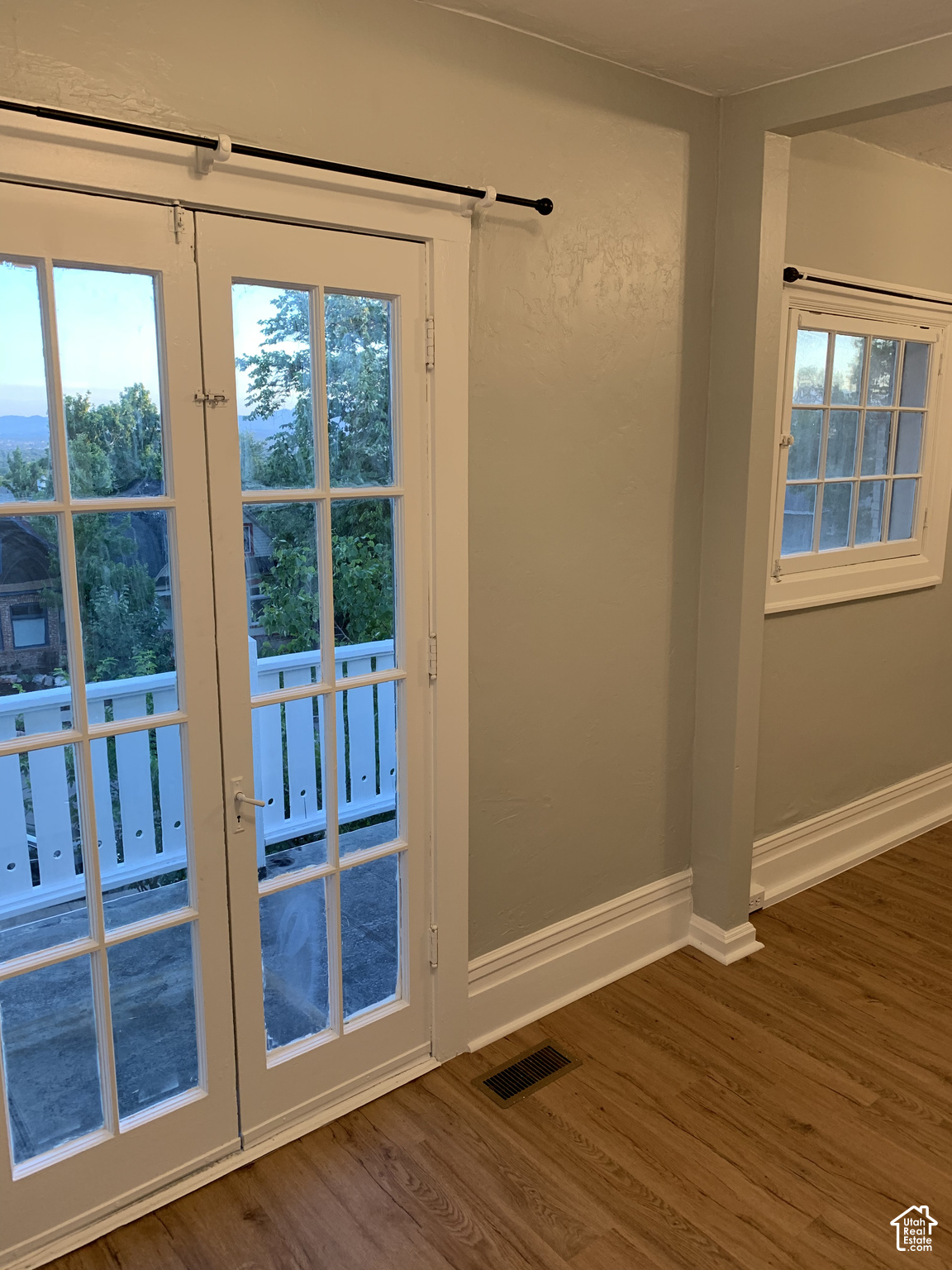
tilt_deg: -10.7
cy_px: 635
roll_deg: +0.3
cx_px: 476
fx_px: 953
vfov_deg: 67.3
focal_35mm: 26
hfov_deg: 53.1
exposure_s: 1/60
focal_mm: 4.25
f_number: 1.8
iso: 80
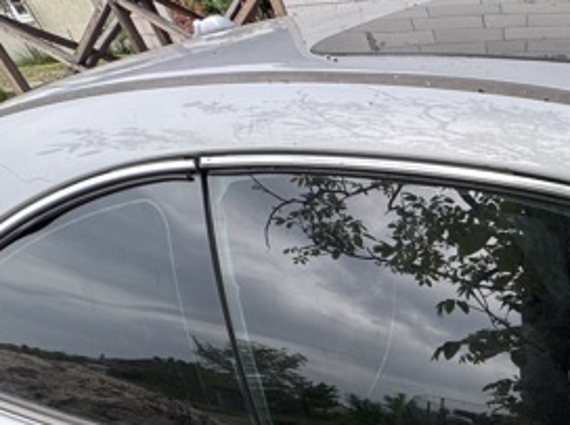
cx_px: 616
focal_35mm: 33
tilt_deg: -45.7
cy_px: 497
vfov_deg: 34.9
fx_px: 542
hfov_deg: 43.8
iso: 40
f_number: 2.2
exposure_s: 1/297
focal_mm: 2.22
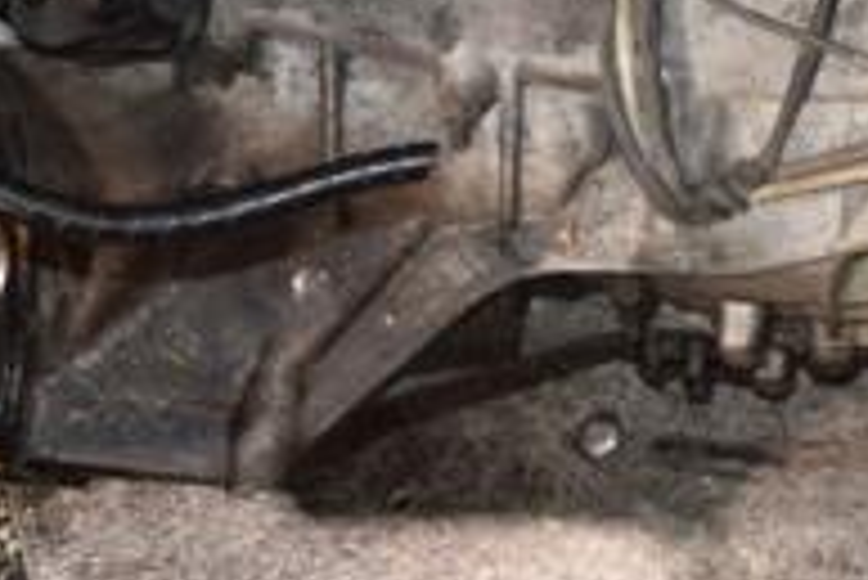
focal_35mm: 112
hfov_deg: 17.6
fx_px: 2702
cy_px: -67
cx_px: 944
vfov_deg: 12.0
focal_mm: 24
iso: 800
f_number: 5
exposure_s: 1/60
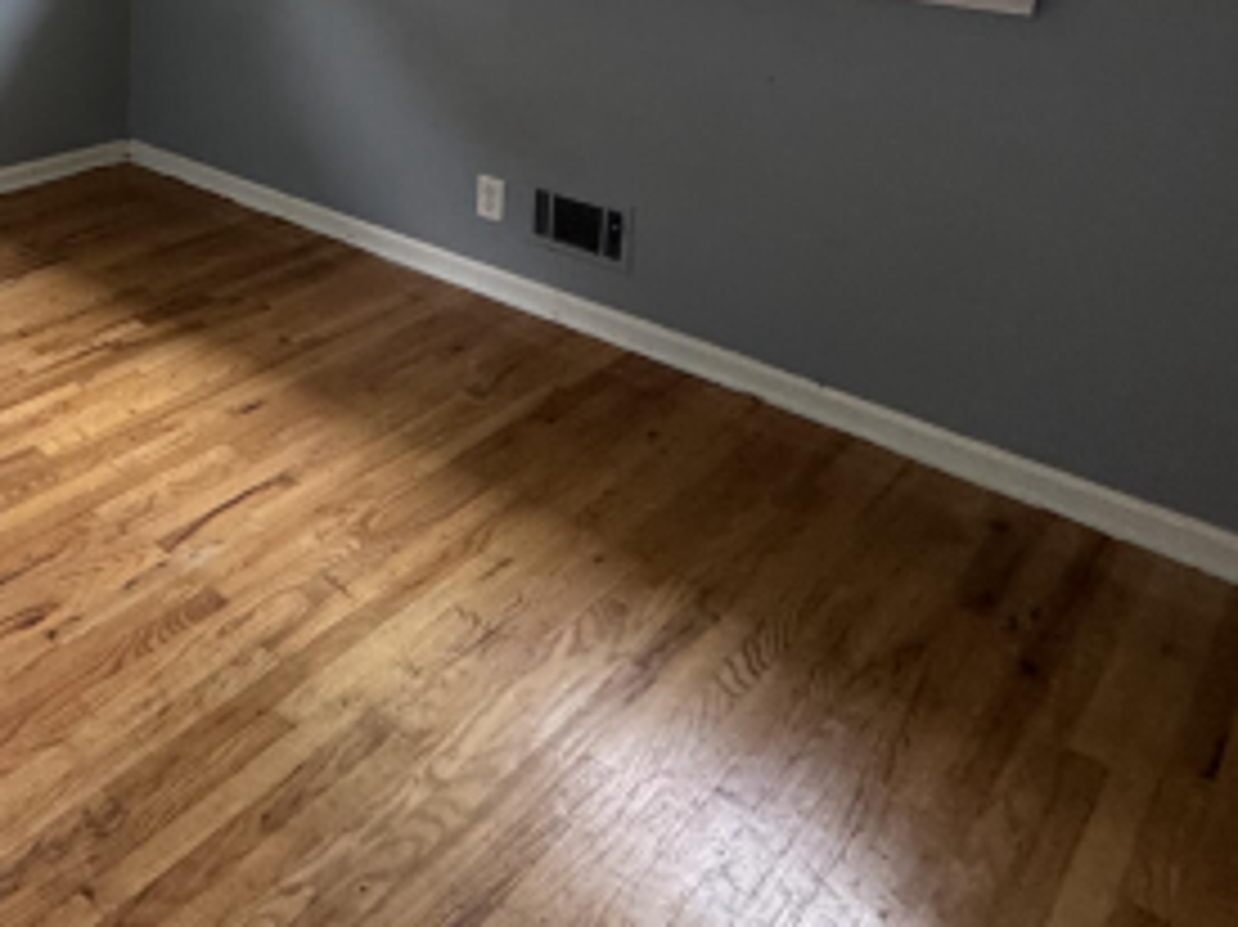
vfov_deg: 34.9
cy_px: -130
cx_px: -20
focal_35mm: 34
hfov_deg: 45.0
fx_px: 1215
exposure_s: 1/99
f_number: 2.2
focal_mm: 2.22
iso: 250
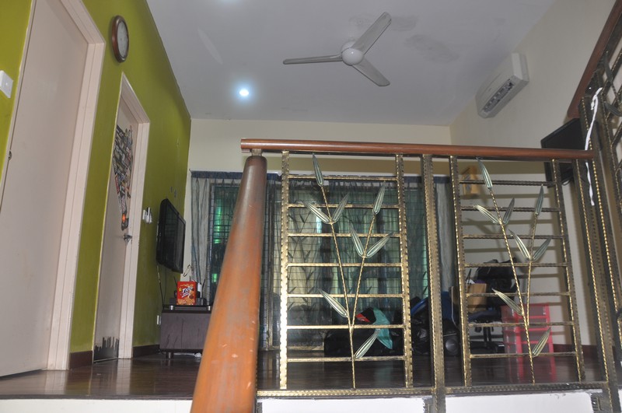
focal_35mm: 27
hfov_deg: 67.5
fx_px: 466
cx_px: 311
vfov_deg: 47.8
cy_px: 206
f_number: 6.3
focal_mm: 18
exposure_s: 1/20
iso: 320
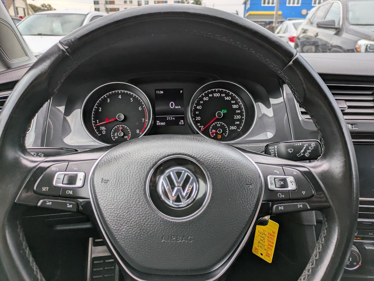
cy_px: 140
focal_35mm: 25
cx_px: 187
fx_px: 270
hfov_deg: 69.4
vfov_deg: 54.9
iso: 40
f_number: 1.89
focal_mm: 5.43
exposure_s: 1/368
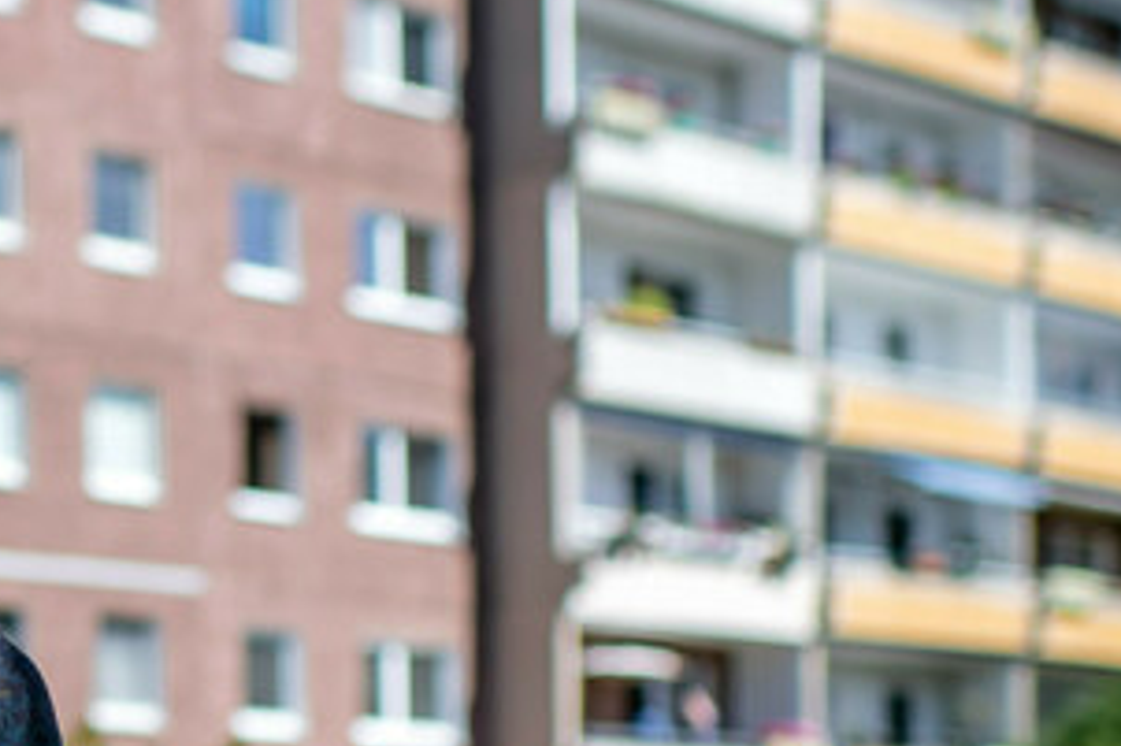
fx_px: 3423
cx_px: -111
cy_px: 490
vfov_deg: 12.4
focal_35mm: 110
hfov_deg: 17.9
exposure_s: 1/4000
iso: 180
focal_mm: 35
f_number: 2
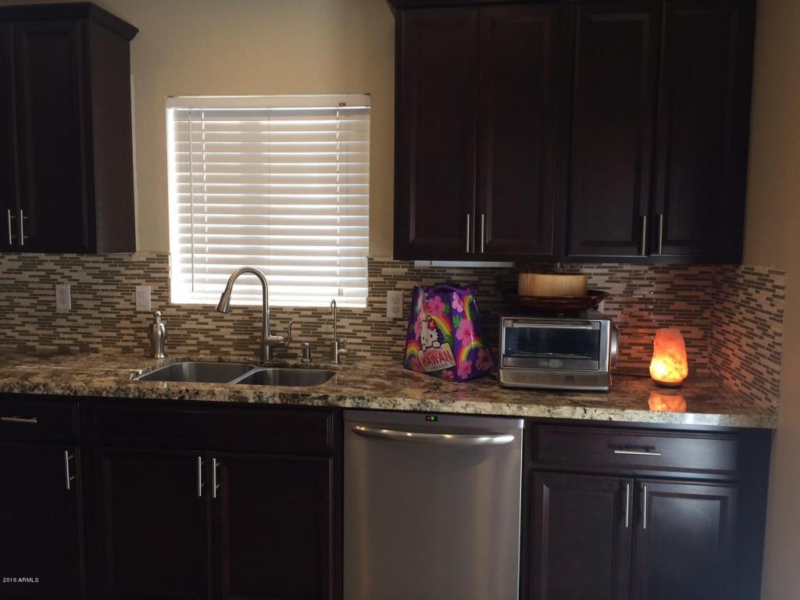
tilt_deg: -7.8
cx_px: 400
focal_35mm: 29
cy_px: 300
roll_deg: -1.8
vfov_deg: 48.2
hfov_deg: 61.7
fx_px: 670
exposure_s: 1/30
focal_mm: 4.15
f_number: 2.2
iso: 64
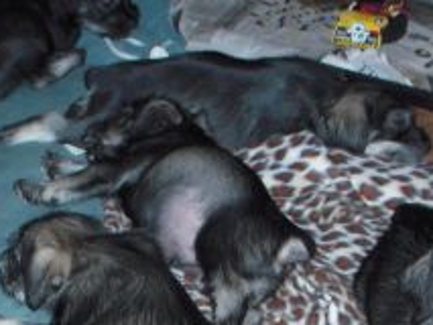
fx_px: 1427
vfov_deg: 12.5
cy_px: 439
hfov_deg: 17.3
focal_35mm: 114
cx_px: 218
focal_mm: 6.3
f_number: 3.3
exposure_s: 1/100
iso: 320
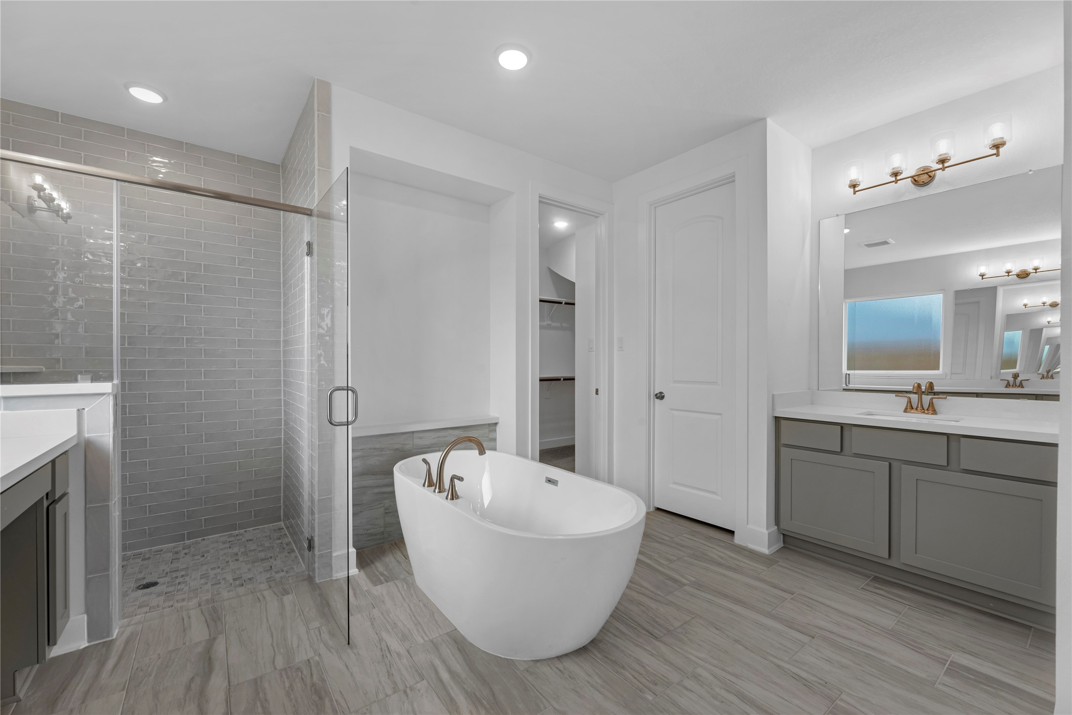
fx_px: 417
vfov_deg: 81.2
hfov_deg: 104.2
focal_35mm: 14
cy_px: 358
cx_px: 536
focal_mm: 14
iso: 250
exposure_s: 1/15
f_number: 9
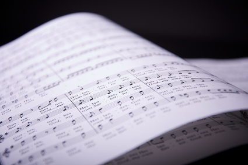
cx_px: 124
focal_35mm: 99
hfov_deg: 20.6
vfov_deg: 13.8
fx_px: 681
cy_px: 82
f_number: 5.3
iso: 100
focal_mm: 66
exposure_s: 1/200
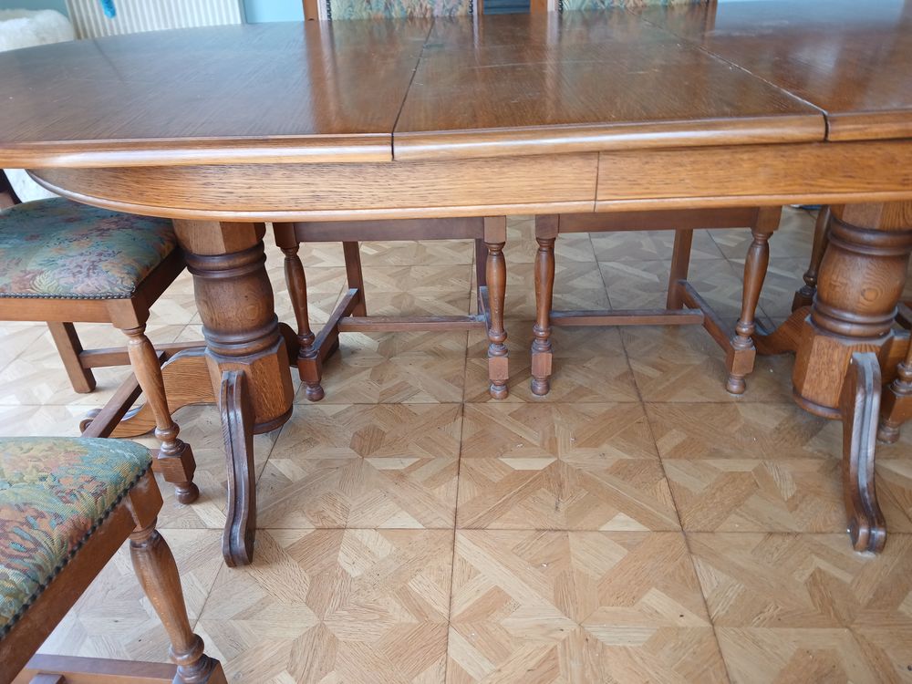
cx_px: 456
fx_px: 685
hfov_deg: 67.3
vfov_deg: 53.1
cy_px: 342
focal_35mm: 26
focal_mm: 3.98
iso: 50
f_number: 1.8
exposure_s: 1/50
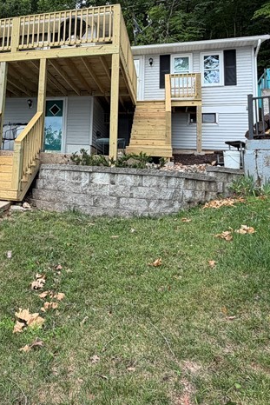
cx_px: 11
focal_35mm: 32
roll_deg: -3.3
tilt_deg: +10.3
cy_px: 124
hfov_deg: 37.5
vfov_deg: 57.0
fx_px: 360
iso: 50
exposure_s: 1/282
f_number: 2.2
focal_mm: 2.22
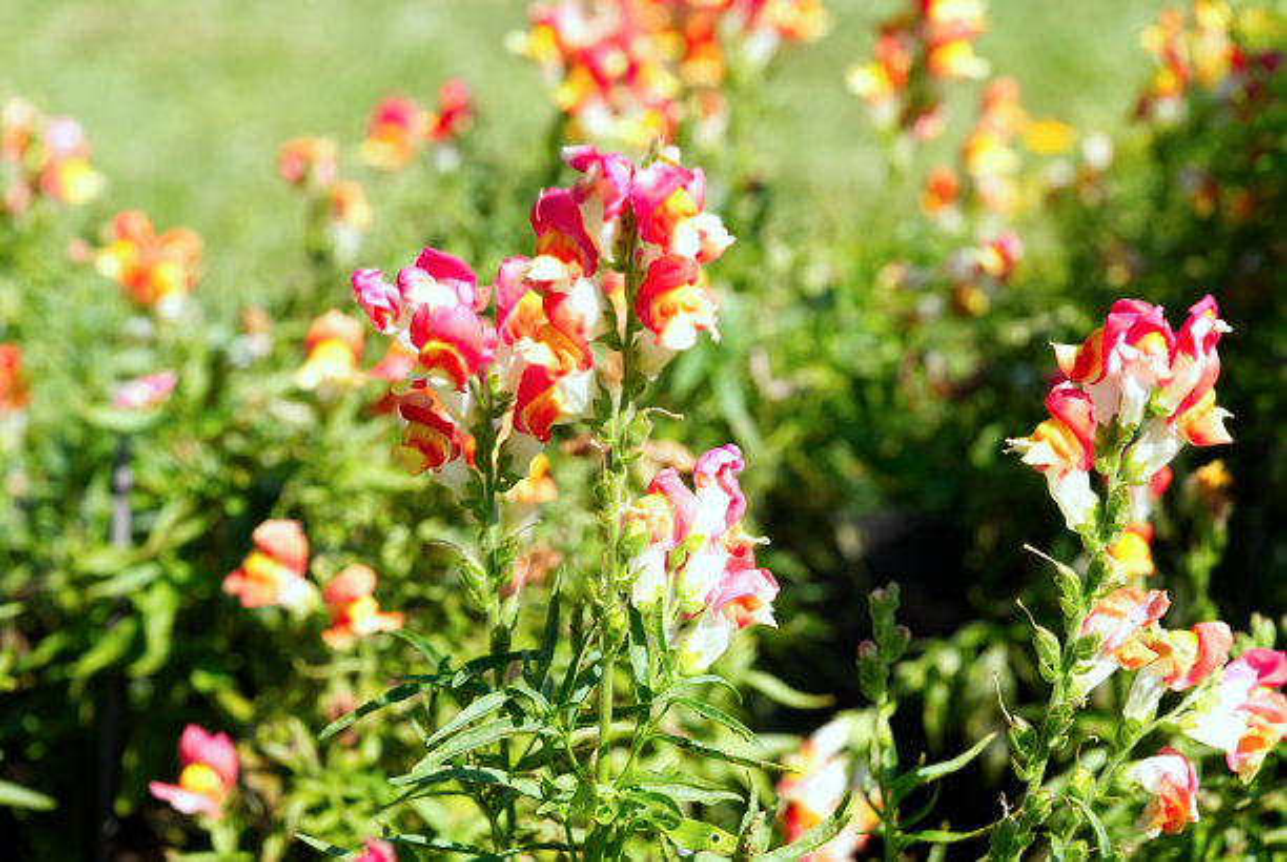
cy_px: 431
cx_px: 644
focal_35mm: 90
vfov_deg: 15.2
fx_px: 3222
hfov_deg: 22.6
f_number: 5.6
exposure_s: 1/200
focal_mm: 90
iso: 125
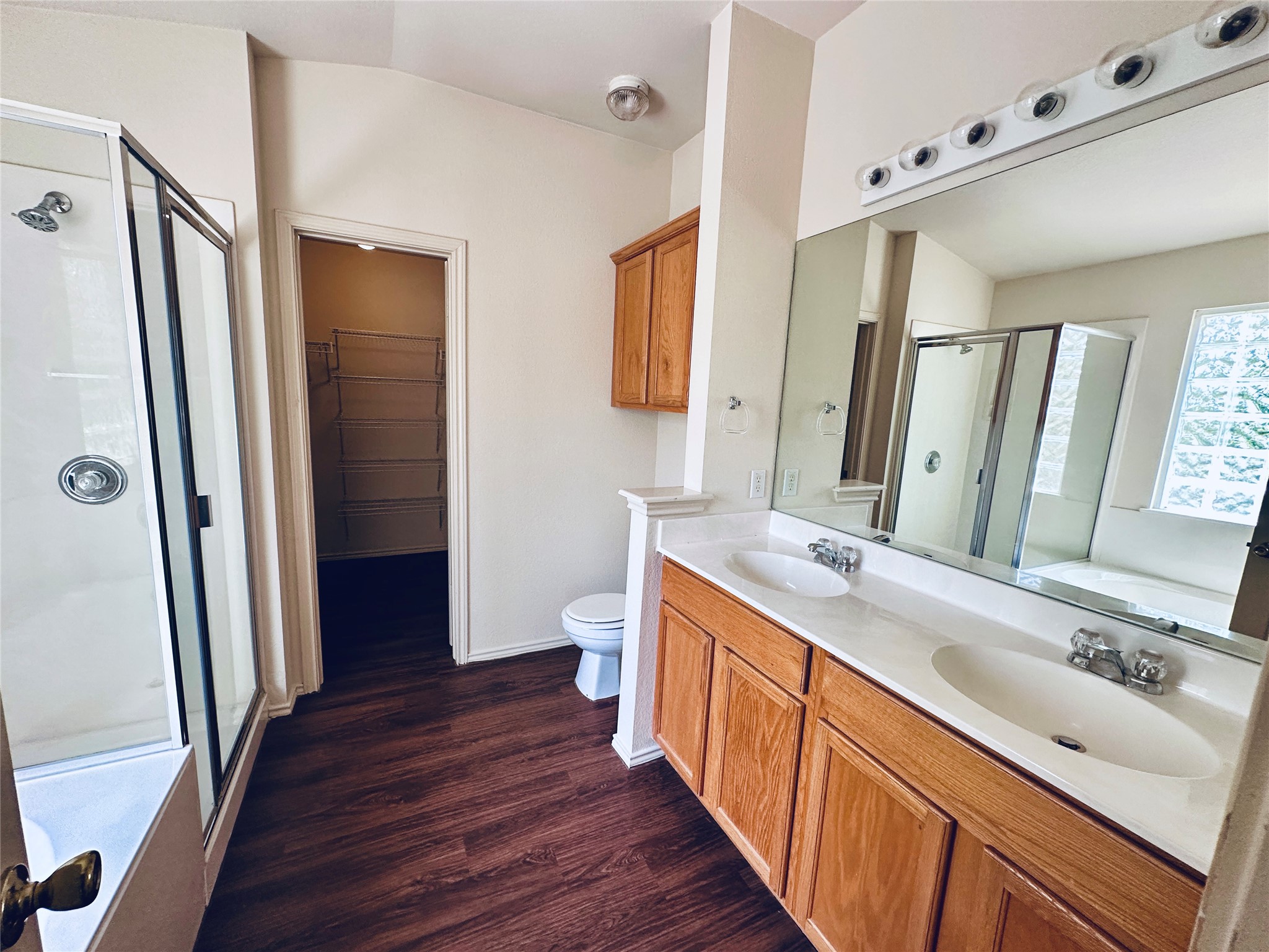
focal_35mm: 14
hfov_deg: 102.1
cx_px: 634
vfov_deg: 85.7
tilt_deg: -8.7
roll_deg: -2.7
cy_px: 476
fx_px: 513
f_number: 2.2
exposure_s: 1/120
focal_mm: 2.22
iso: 200
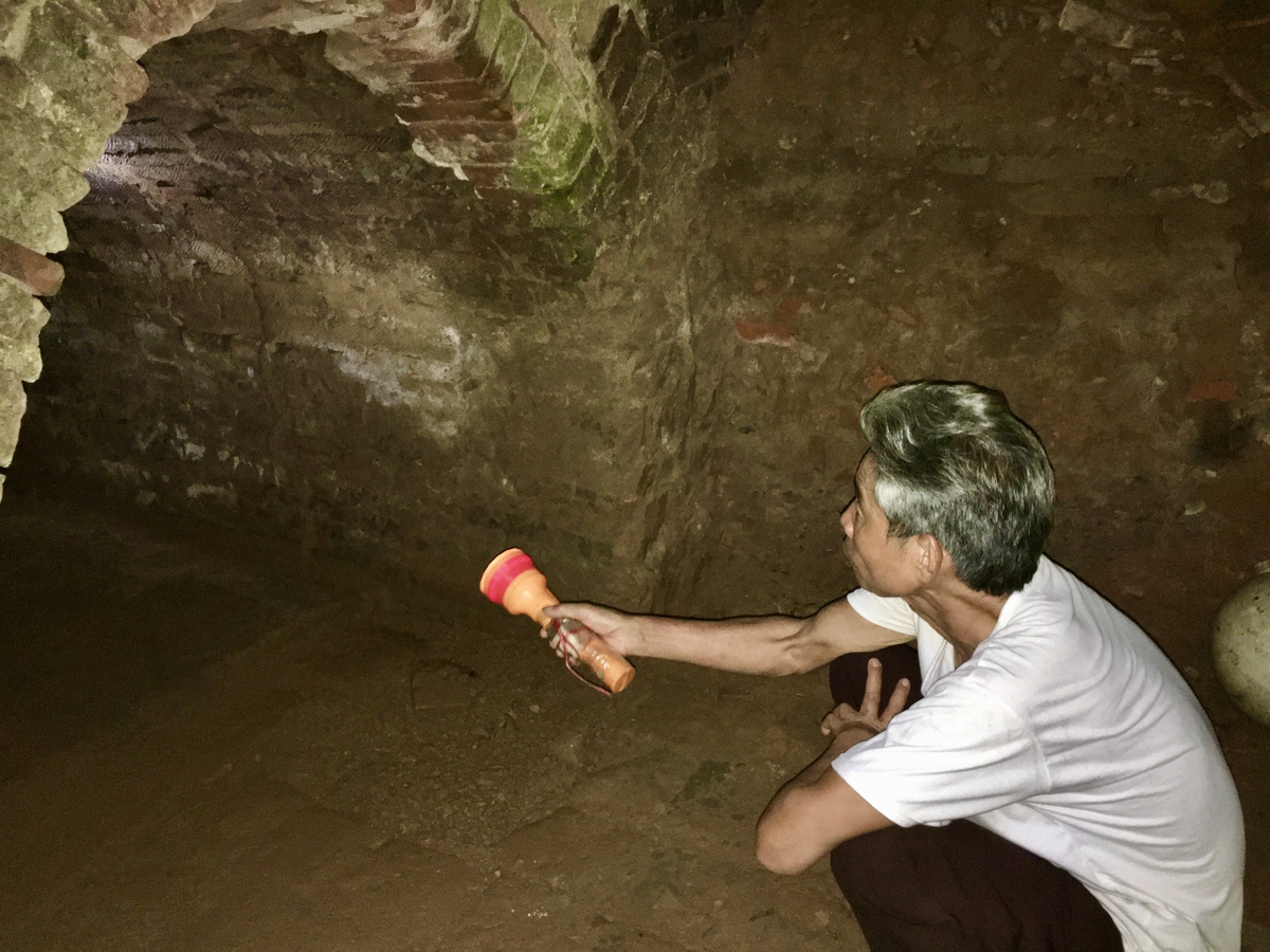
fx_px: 1064
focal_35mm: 29
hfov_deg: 61.7
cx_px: 635
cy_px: 476
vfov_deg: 48.2
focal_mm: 4.15
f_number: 2.2
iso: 250
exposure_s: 1/17
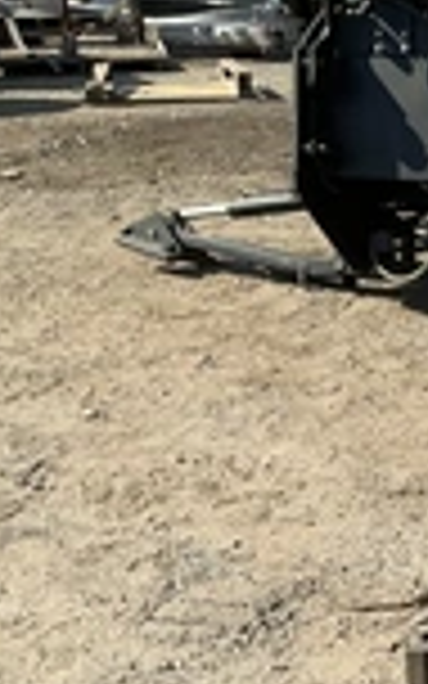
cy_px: 626
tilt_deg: -26.6
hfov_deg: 15.2
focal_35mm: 78
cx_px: 685
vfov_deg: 25.6
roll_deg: -2.6
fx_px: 1456
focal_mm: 3
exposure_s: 1/1250
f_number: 1.8
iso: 25
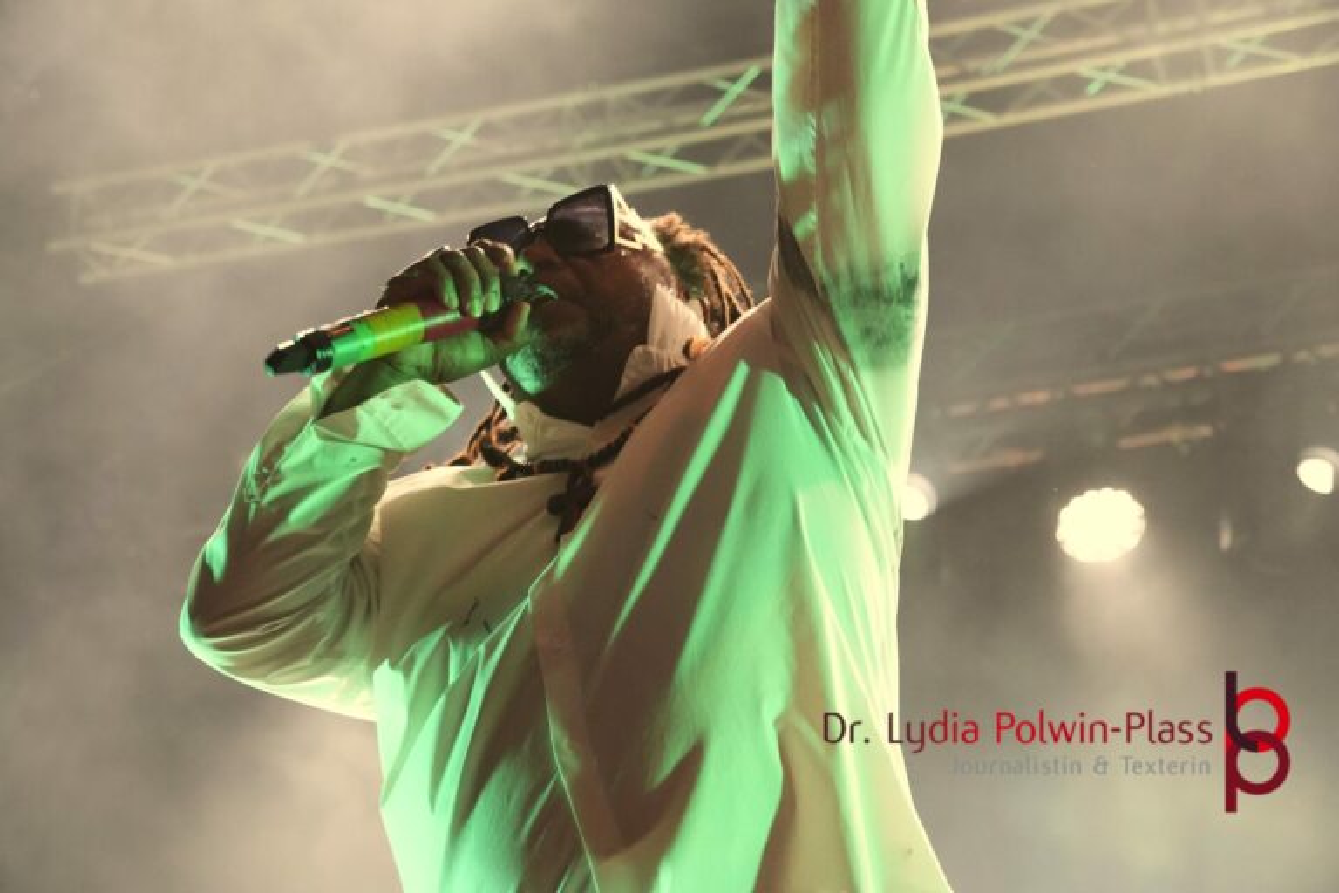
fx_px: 2957
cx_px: 670
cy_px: 446
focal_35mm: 80
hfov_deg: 25.5
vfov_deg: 17.2
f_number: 4.5
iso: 5000
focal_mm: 53
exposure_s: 1/160
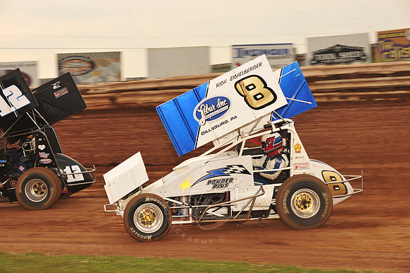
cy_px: 136
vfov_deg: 13.0
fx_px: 1195
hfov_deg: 19.5
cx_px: 205
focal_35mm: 105
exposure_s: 1/320
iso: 500
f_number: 7.1
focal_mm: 105
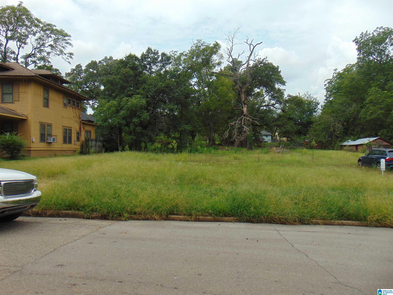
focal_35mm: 25
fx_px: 284
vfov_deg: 54.9
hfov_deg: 69.4
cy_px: 148
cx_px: 196
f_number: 3
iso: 80
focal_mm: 4.5
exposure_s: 1/1000
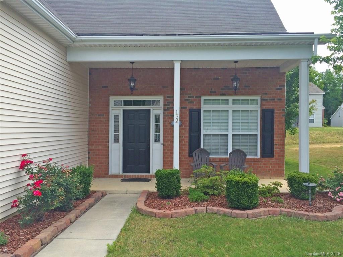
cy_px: 128
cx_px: 172
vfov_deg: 48.2
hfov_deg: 61.7
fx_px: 287
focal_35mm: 29
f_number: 2.2
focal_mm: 4.15
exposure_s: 1/805
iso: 32
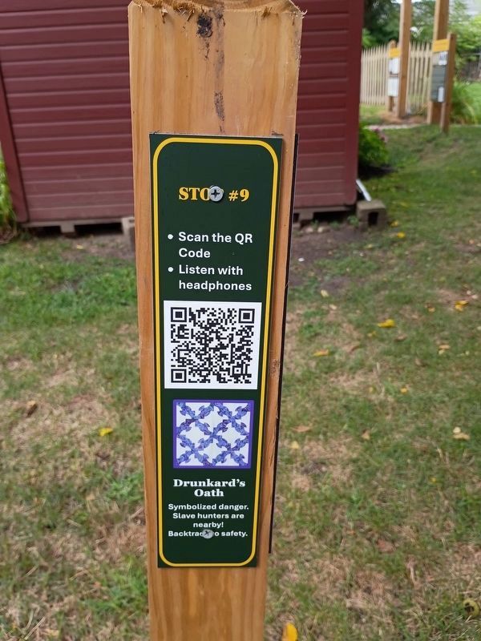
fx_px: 537
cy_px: 320
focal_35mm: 29
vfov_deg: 61.7
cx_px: 240
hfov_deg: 48.2
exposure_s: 1/120
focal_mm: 4.27
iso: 102
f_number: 1.8
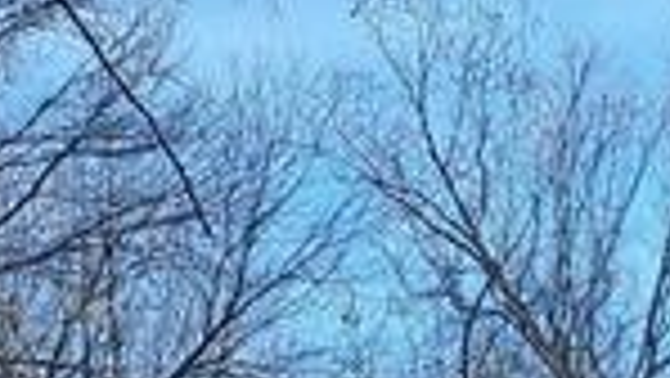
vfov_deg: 8.8
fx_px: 2080
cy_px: 1066
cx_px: 985
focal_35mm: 117
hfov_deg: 16.7
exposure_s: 1/842
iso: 50
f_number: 2
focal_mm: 4.6
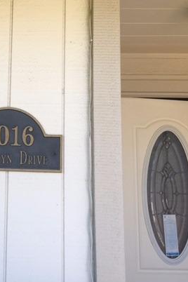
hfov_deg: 26.6
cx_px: 1
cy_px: 146
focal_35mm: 48
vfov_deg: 41.1
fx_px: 376
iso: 25
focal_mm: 4.15
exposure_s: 1/455
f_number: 2.2
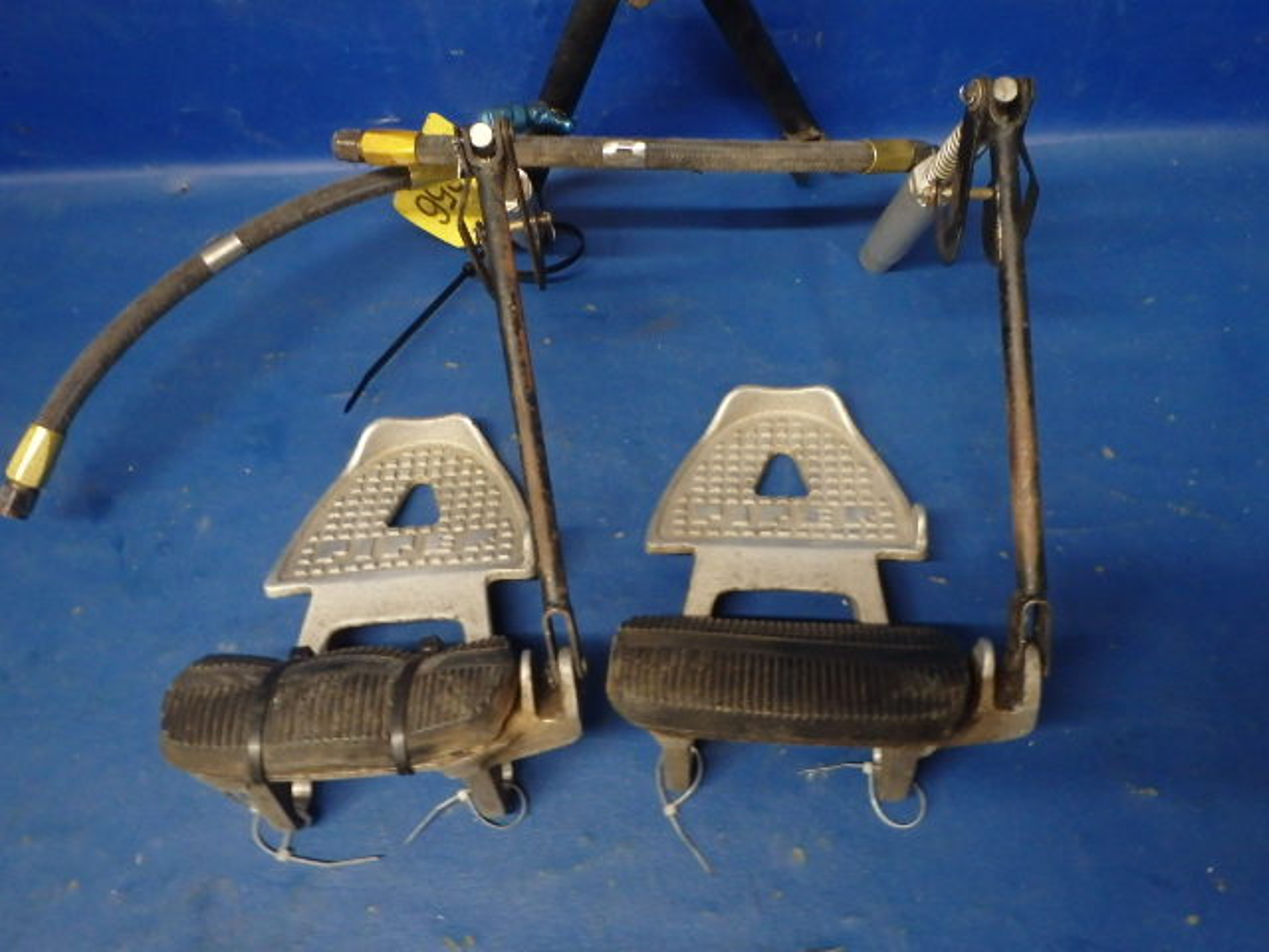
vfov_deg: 49.7
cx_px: 634
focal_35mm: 28
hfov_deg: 63.4
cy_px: 476
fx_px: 1026
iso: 640
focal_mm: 5
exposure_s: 1/30
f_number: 3.9
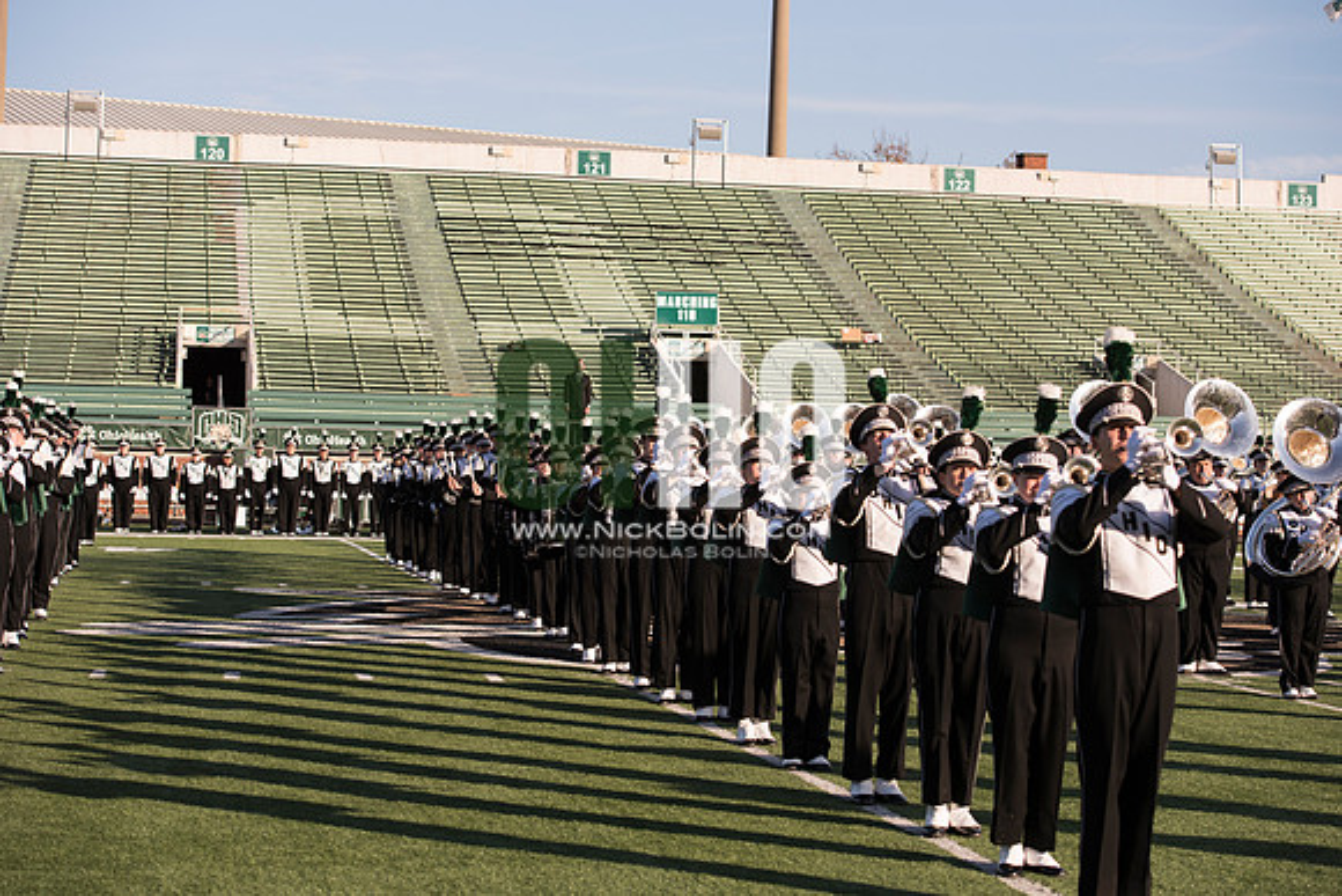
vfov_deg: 19.5
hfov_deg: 28.8
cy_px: 448
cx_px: 671
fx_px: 2610
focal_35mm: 70
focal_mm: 70
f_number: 5
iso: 320
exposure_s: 1/1600
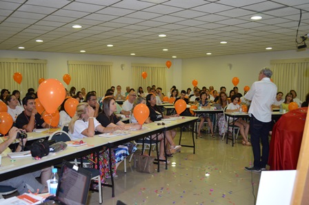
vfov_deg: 36.7
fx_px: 308
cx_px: 154
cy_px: 102
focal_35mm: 36
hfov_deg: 53.2
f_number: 4
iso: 1400
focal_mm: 24
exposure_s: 1/60
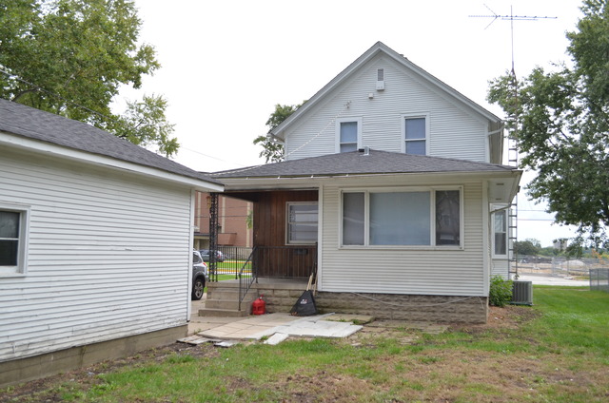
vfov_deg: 39.8
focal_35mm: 33
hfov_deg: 57.3
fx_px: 557
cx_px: 304
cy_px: 202
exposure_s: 1/1600
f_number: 4.5
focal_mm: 22
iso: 500
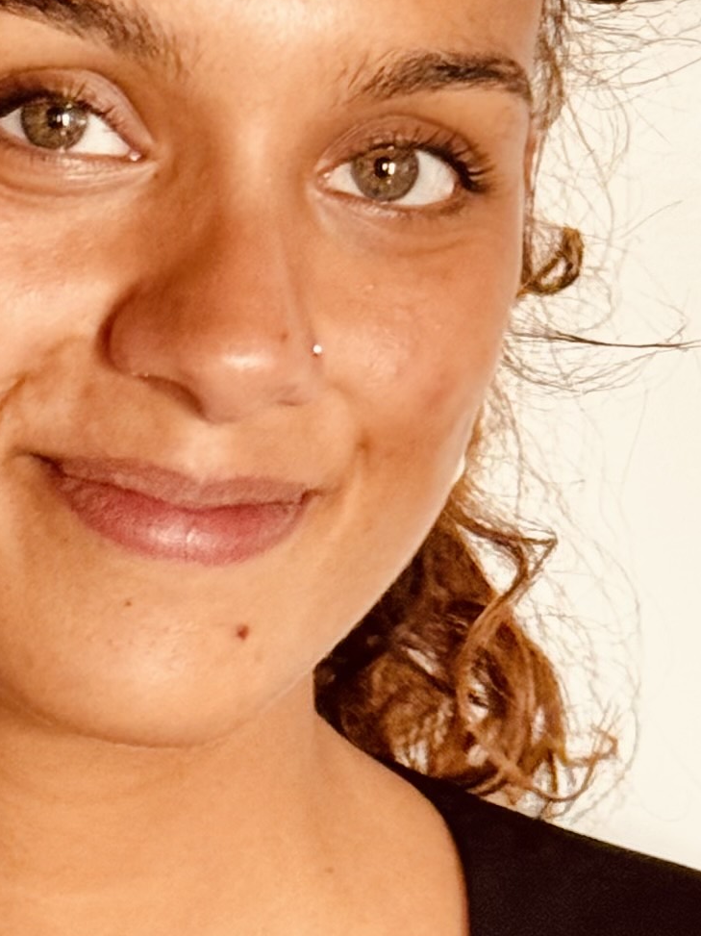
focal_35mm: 199
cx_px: 33
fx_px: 5377
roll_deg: -0.7
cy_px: 682
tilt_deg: -9.9
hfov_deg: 7.4
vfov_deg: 9.9
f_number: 1.78
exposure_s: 1/40
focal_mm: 6.76
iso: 320
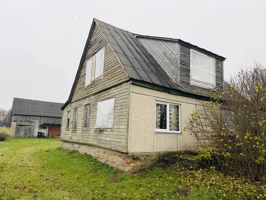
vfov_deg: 56.8
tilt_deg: +9.9
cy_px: 100
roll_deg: -1.9
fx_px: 184
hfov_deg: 71.6
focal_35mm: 24
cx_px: 133
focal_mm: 6.76
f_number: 1.78
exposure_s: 1/535
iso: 80
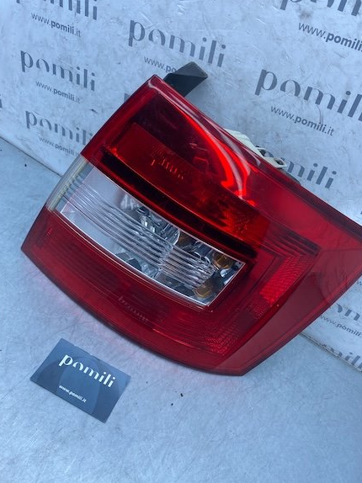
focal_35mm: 29
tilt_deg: -47.6
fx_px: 405
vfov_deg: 61.6
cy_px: 265
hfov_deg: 48.2
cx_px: 192
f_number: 1.8
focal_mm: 4.25
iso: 32
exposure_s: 1/620
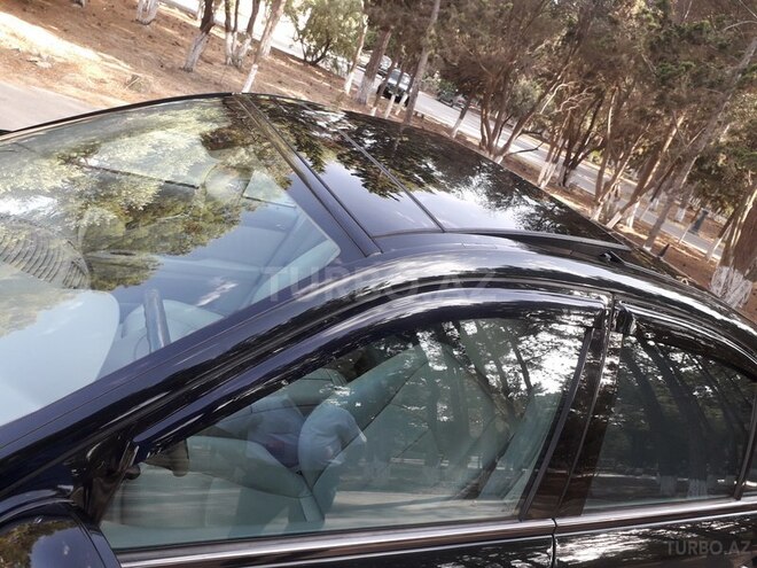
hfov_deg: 65.3
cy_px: 284
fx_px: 590
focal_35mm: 27
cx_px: 378
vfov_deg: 51.4
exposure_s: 1/123
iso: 40
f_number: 1.9
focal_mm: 3.6
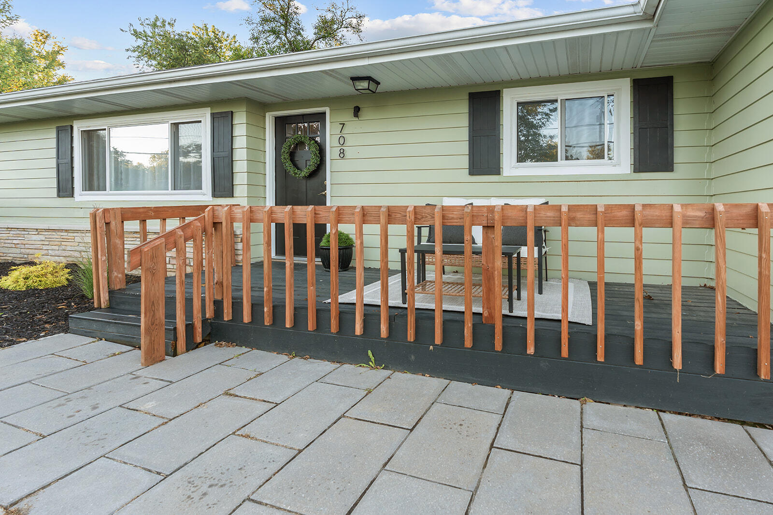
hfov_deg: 96.7
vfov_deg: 73.8
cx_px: 386
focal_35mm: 16
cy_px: 258
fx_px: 344
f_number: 5.6
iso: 320
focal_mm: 16
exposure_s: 1/30
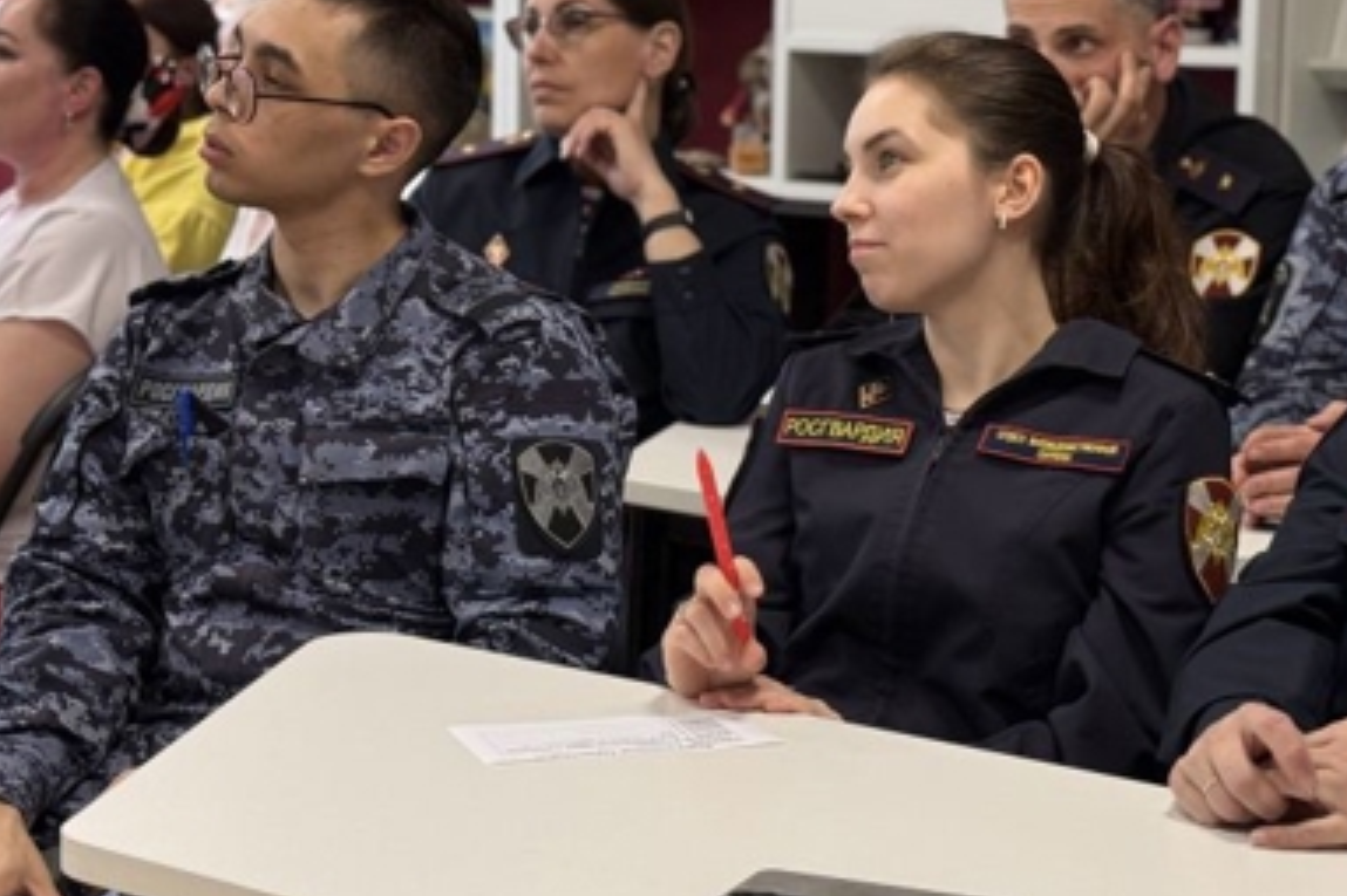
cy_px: 288
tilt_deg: -6.2
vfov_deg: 15.7
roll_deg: -1.1
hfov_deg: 23.4
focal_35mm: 87
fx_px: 3254
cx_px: 723
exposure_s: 1/60
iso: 100
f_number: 1.78
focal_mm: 6.76
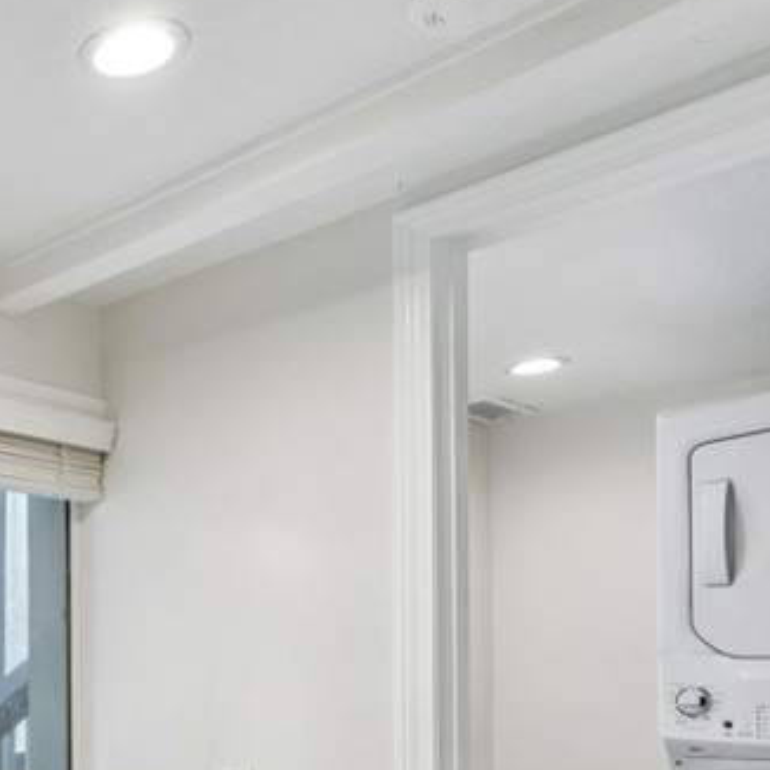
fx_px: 1067
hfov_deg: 31.4
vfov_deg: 37.1
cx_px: -213
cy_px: 694
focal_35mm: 42
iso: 100
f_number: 13
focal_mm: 15.9
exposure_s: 1/1.67
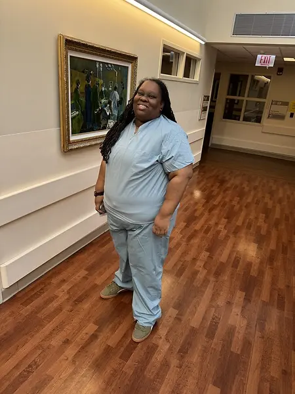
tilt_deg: -20.6
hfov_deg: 56.8
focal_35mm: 24
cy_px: 197
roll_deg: -3.7
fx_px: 273
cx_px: 148
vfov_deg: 71.6
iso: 64
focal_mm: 6.76
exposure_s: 1/121
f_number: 1.78
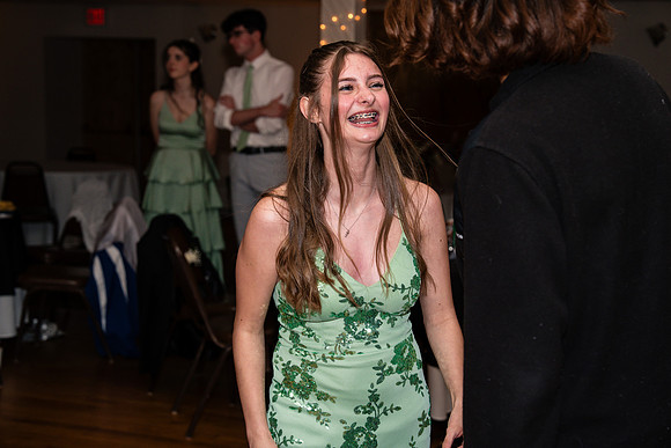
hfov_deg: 28.8
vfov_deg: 19.5
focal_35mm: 70
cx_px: 336
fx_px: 1305
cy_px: 224
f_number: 5
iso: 400
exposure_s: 1/250
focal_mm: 70
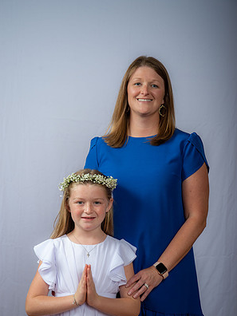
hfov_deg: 20.7
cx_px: 118
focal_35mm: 71
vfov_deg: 27.4
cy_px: 179
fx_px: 648
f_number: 6.3
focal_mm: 65
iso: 250
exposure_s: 1/200
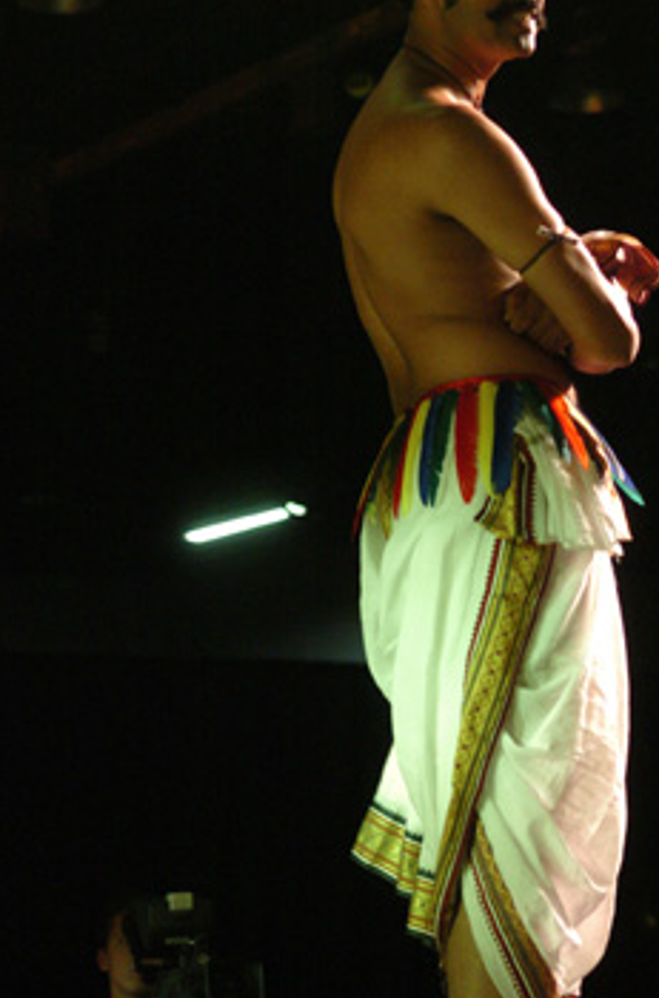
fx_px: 2848
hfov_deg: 13.2
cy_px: 462
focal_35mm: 103
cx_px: 486
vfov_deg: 19.9
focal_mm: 40
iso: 800
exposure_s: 1/100
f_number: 2.8
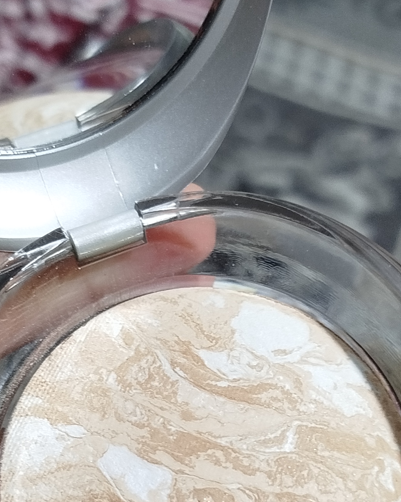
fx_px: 1068
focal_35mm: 72
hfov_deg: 21.3
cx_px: 193
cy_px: 385
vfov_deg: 26.0
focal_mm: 5.31
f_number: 1.7
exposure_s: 1/33
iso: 320
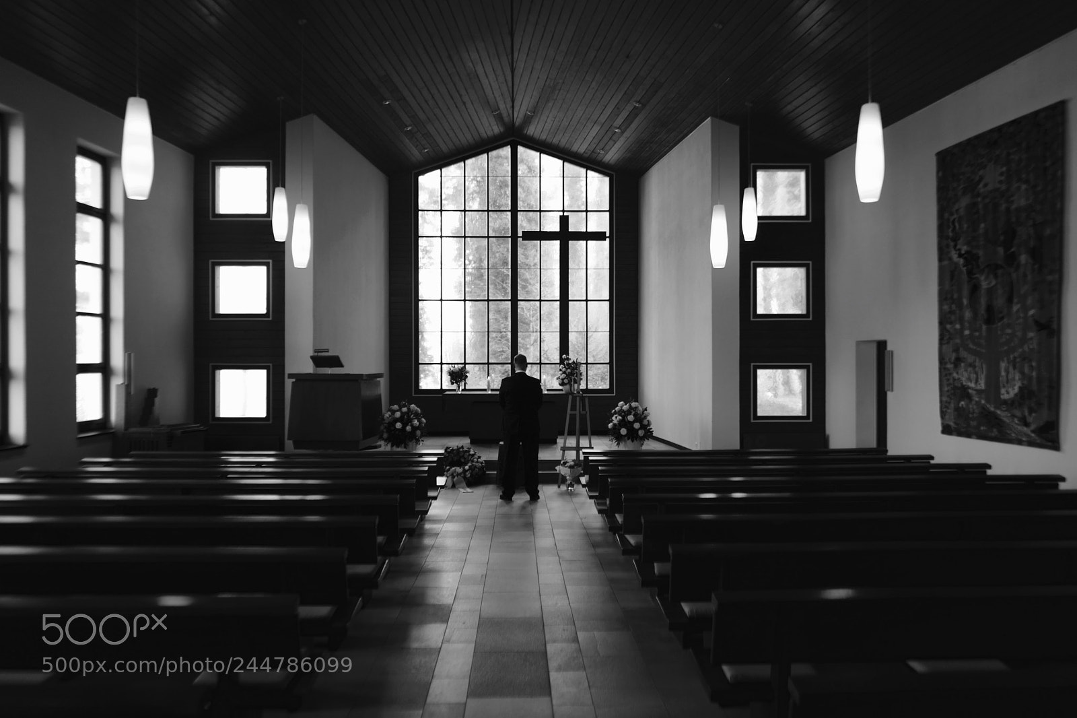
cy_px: 359
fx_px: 837
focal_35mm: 28
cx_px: 538
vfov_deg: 46.4
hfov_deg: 65.5
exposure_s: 1/60
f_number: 1.7
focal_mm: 28
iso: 125
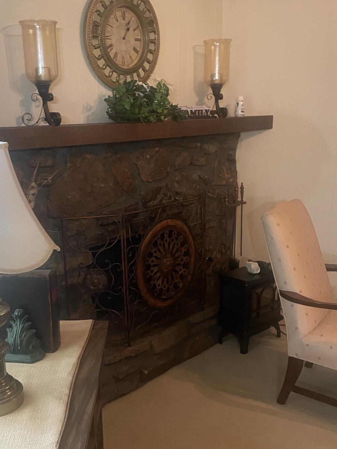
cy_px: 257
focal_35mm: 39
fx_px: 506
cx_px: 136
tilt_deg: -14.5
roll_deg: +1.4
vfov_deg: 47.7
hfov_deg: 36.7
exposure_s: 1/40
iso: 400
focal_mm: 4.2
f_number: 1.6
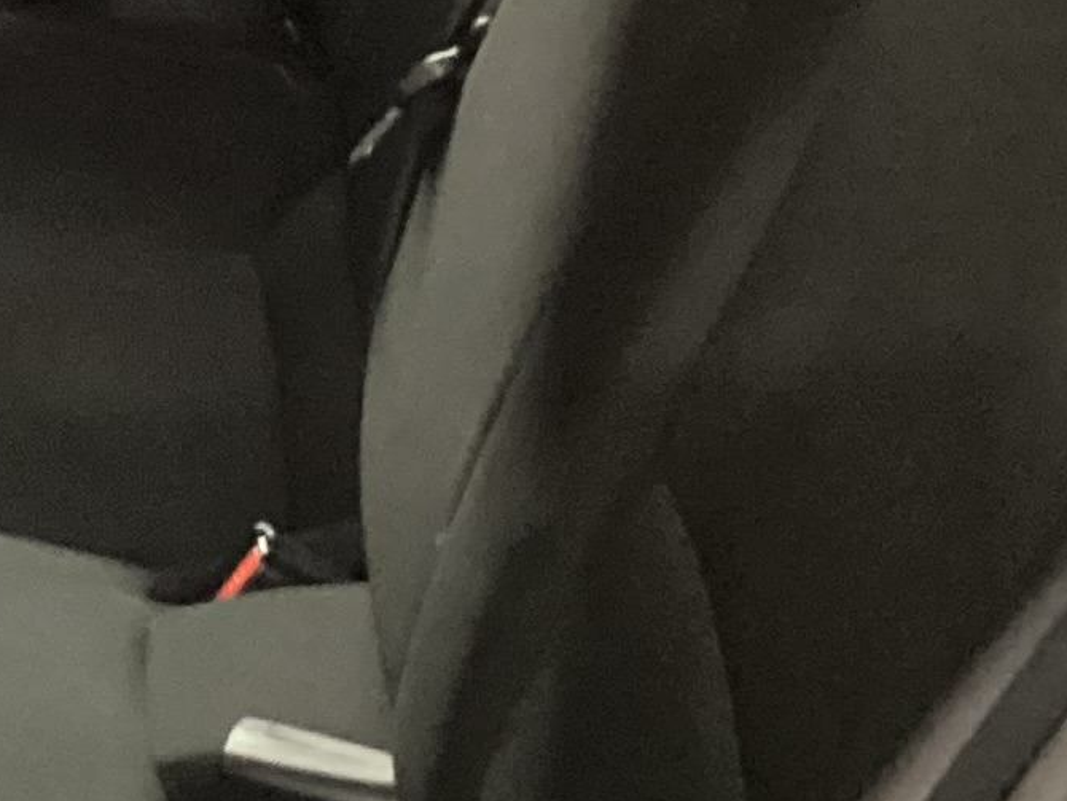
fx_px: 4656
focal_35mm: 151
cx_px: -532
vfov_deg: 9.8
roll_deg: +6.2
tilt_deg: -28.1
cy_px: 385
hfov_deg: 12.4
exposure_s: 1/15
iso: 800
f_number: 2.4
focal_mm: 3.3
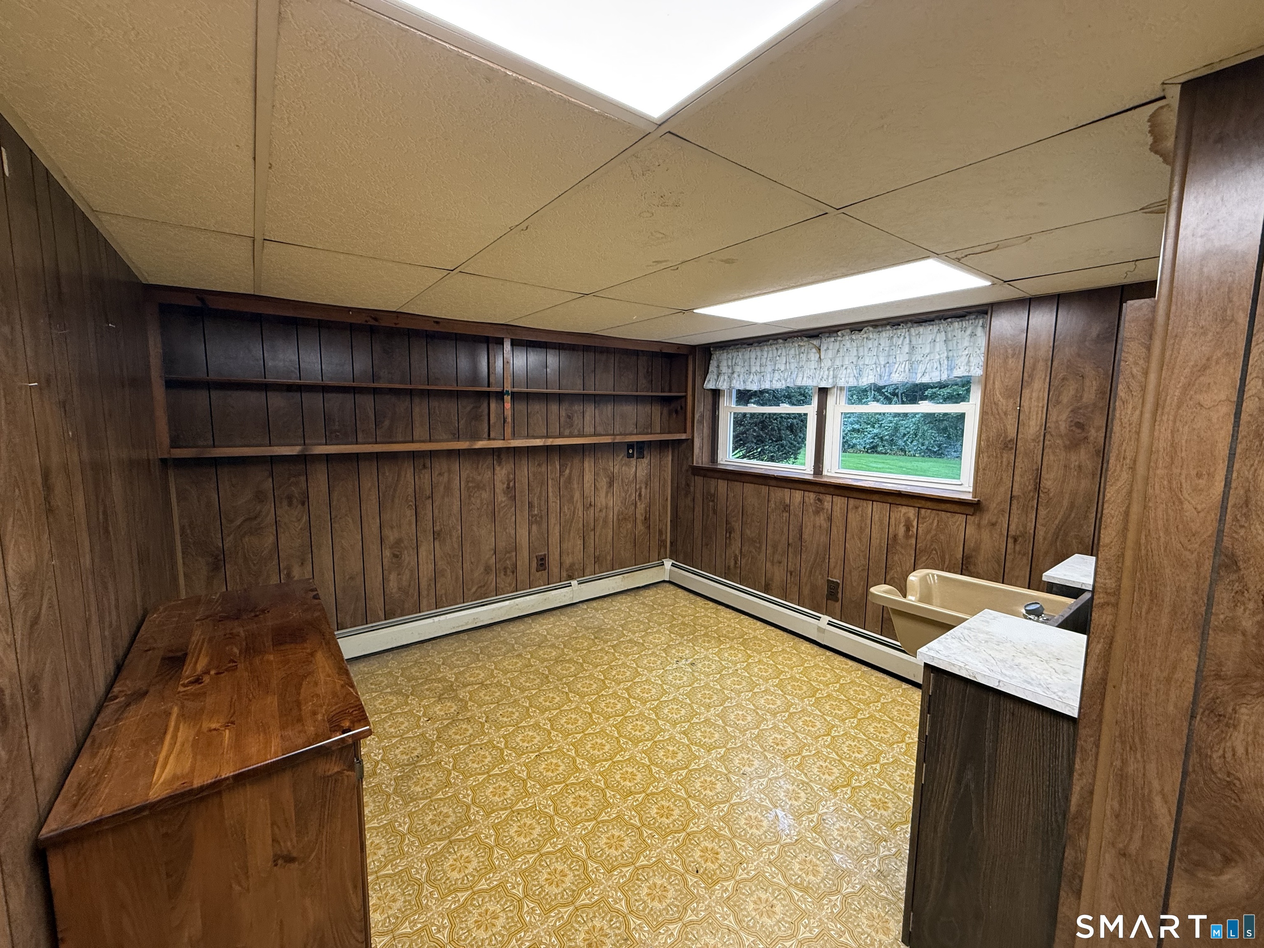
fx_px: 511
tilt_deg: -7.1
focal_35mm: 14
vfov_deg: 85.7
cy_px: 474
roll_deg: -0.4
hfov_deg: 102.1
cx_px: 632
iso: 200
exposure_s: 1/60
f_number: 2.2
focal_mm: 2.22
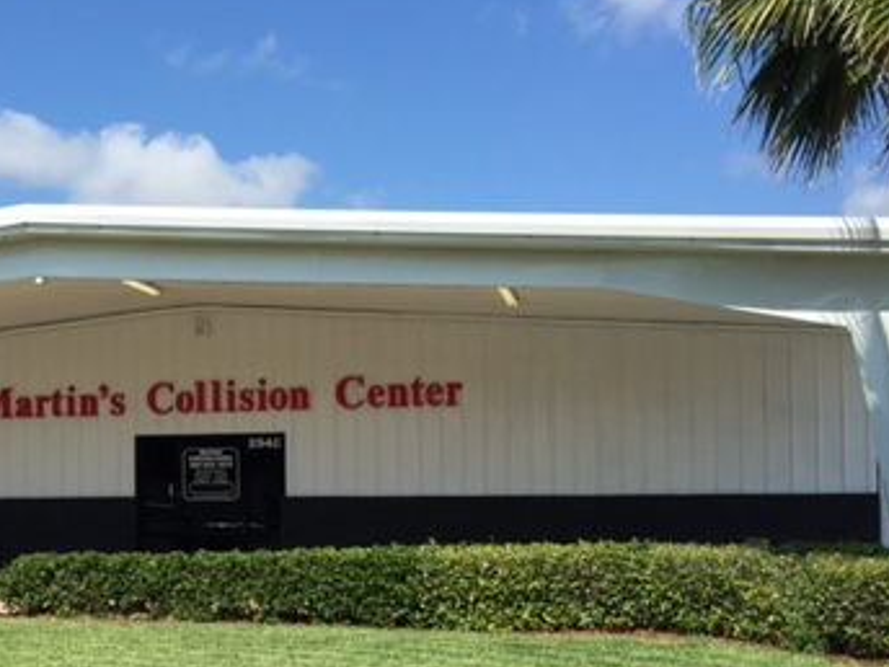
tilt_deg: +0.4
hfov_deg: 34.8
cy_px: 504
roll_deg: -0.3
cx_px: 222
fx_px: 1387
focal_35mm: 54
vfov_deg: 26.7
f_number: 2.2
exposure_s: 1/1883
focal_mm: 4.15
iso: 32
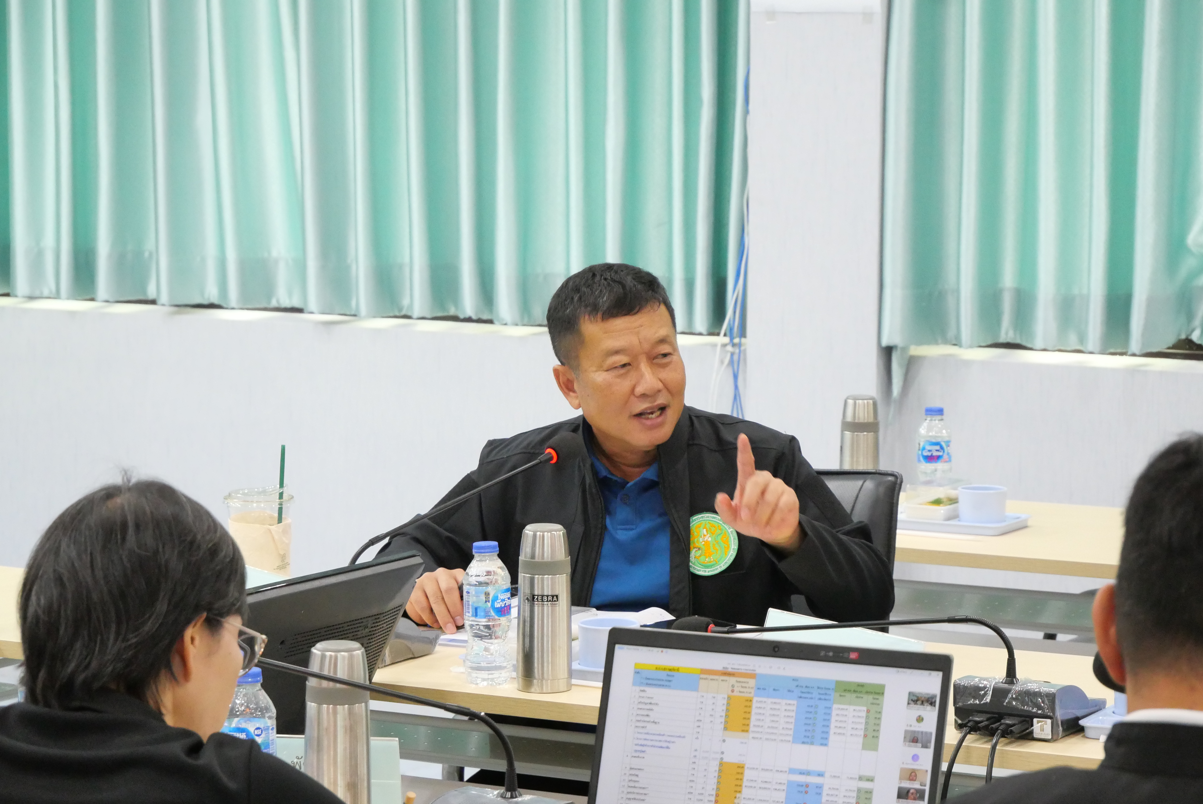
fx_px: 4146
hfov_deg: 16.5
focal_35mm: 124
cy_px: 402
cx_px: 602
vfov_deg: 11.1
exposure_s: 1/60
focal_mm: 60
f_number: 5.6
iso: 3200
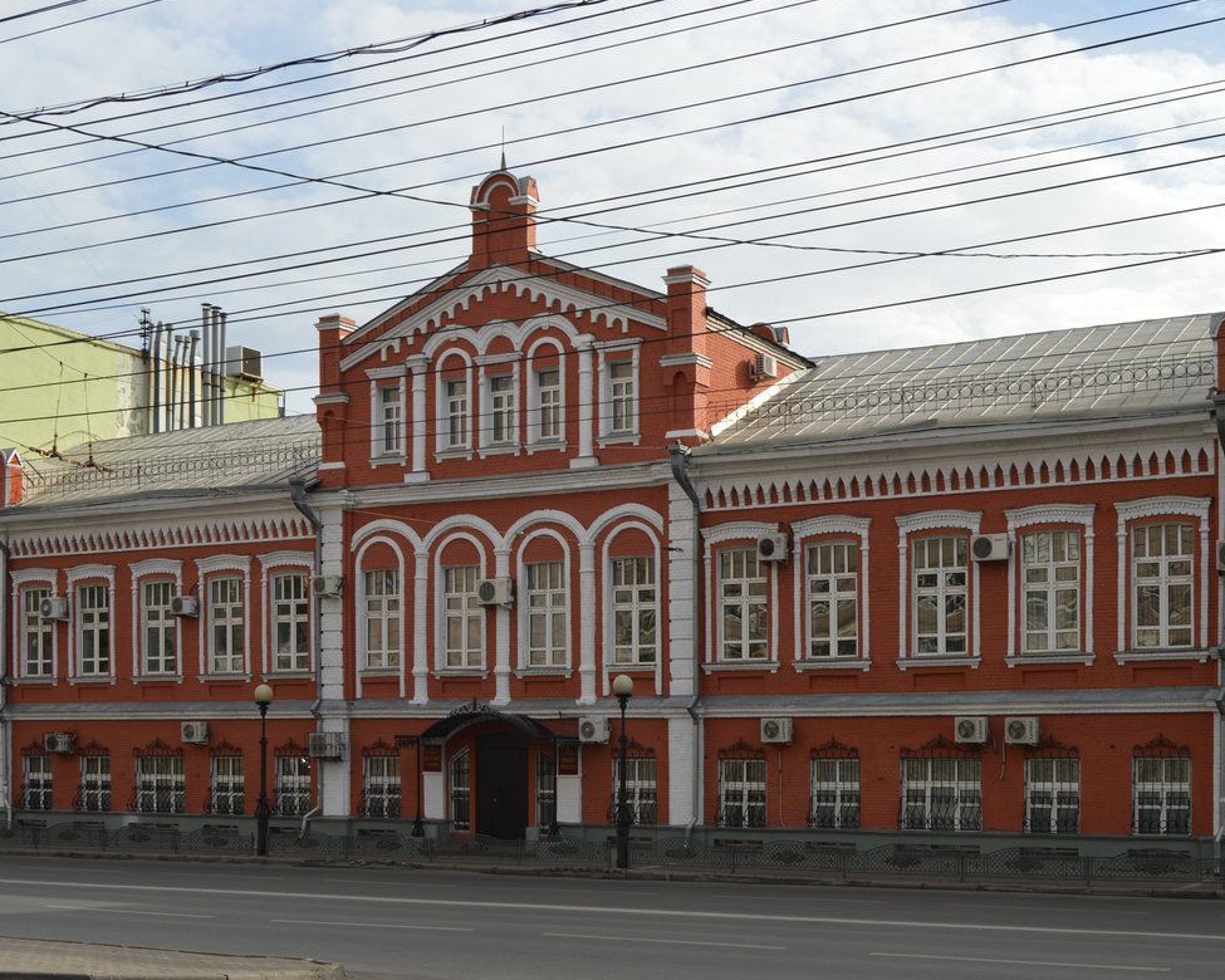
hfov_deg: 41.1
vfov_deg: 33.4
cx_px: 652
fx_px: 1631
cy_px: 486
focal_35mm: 45
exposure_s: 1/200
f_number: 9
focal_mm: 26
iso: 100
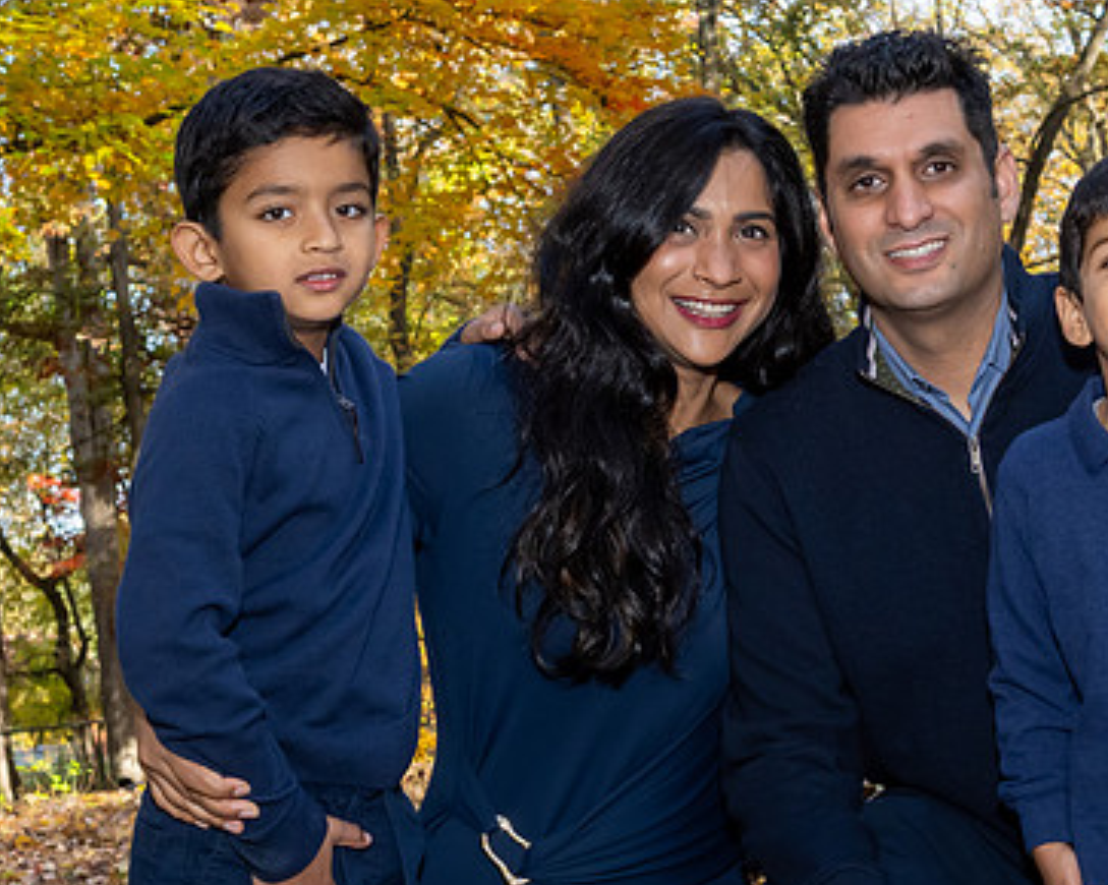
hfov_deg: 21.0
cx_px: 928
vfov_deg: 17.1
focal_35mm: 90
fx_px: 2950
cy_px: 515
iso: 800
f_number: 8
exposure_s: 1/250
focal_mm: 32
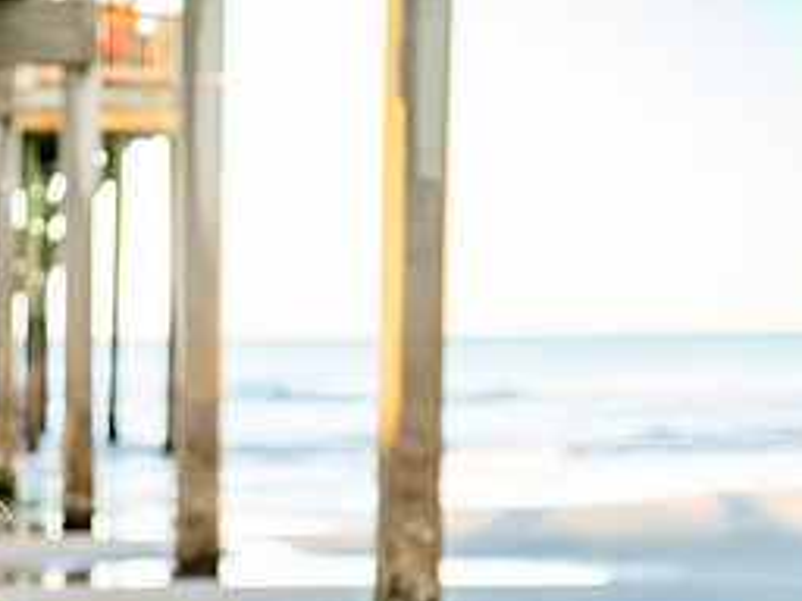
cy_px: 603
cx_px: -53
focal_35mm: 154
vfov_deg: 9.6
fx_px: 3568
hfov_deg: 12.6
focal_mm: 70
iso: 160
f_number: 2.8
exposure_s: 1/200
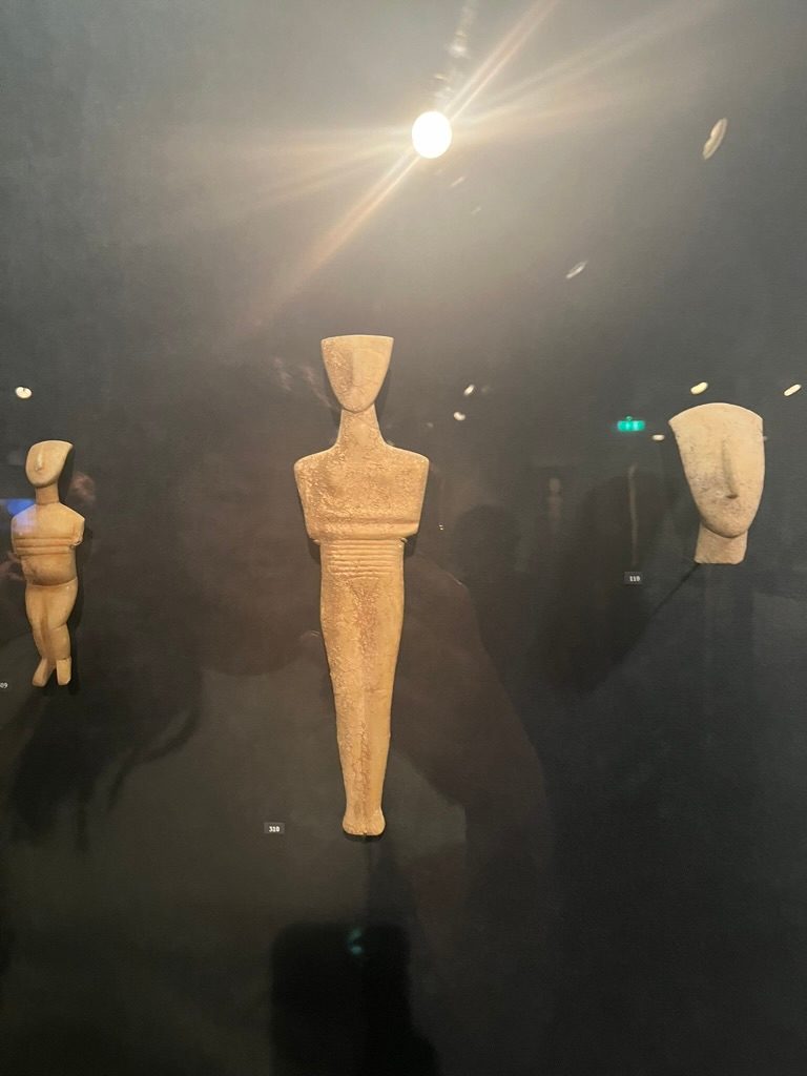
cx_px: 404
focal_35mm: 26
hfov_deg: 53.1
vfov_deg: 67.3
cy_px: 538
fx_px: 808
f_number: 1.6
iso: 500
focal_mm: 5.1
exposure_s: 1/33
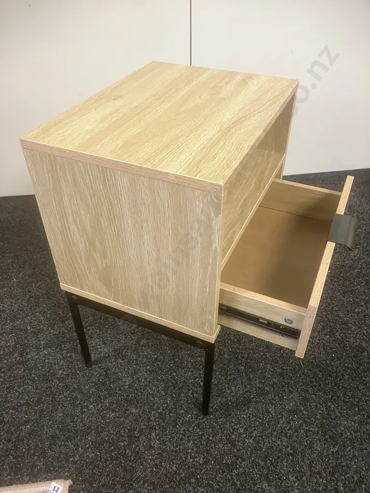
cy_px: 246
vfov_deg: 63.4
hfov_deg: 49.7
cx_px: 185
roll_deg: +0.3
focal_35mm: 28
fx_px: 399
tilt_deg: -39.5
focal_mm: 3.99
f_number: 1.8
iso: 200
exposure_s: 1/50
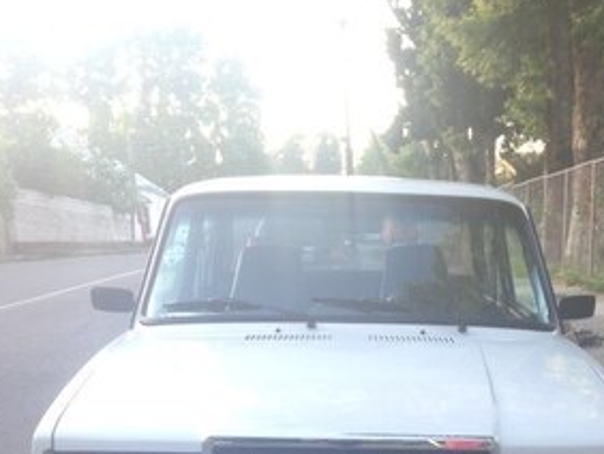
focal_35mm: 58
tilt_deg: -9.7
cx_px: 383
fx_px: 1013
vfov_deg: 23.8
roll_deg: -0.2
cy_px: 486
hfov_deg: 33.0
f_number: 2.4
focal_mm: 4.12
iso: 50
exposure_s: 1/40
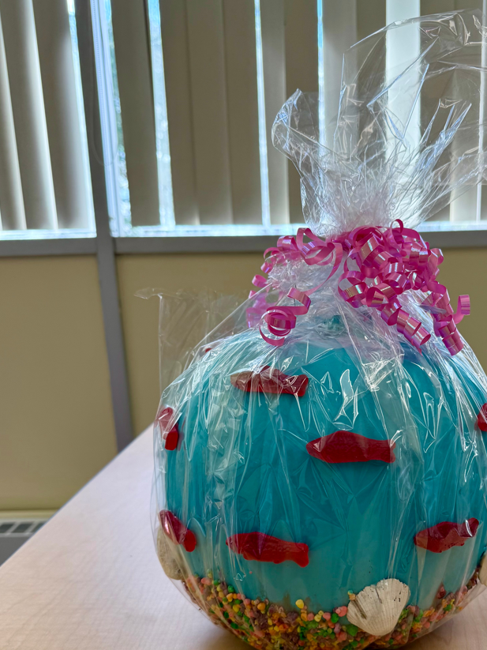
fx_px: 657
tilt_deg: -13.6
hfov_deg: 39.8
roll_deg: +0.9
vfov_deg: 52.0
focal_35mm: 35
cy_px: 415
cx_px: 351
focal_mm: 6.76
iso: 100
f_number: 1.78
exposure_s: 1/387
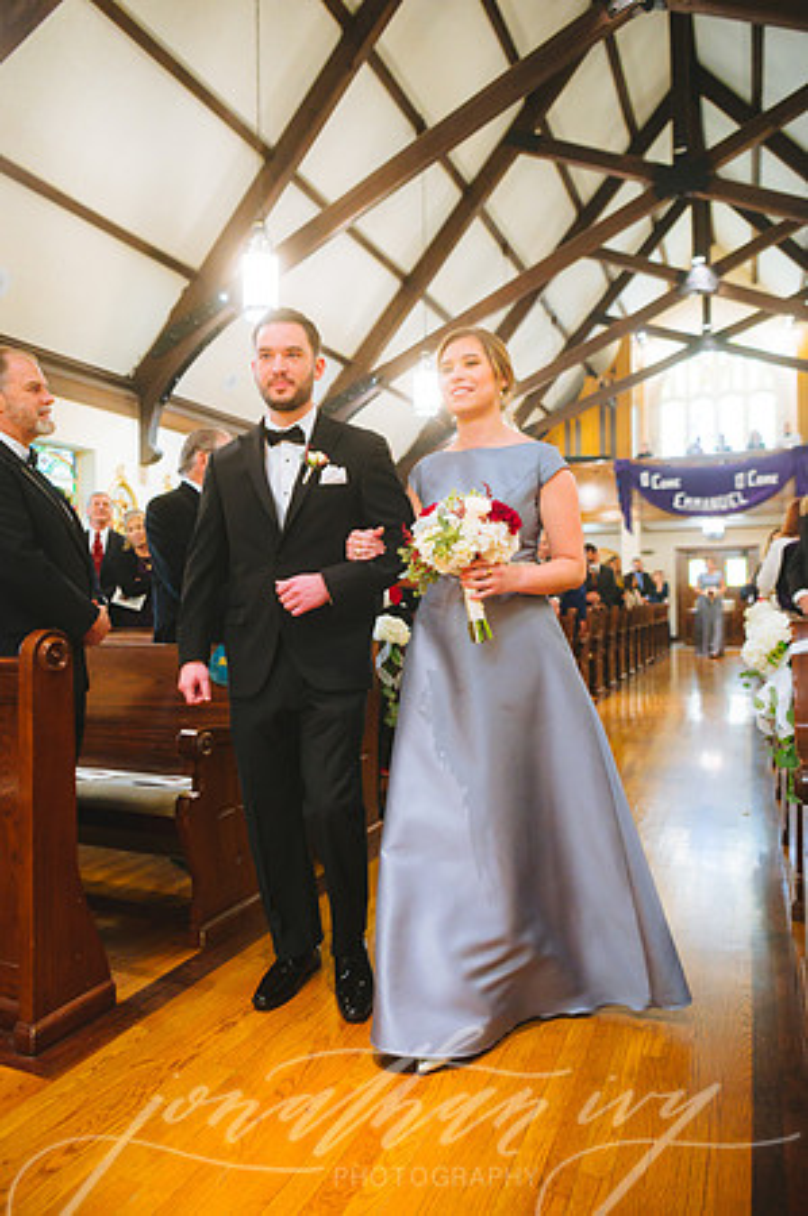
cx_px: 404
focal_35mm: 24
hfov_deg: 53.0
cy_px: 608
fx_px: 810
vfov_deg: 73.8
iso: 2500
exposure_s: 1/160
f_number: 2.8
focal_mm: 24
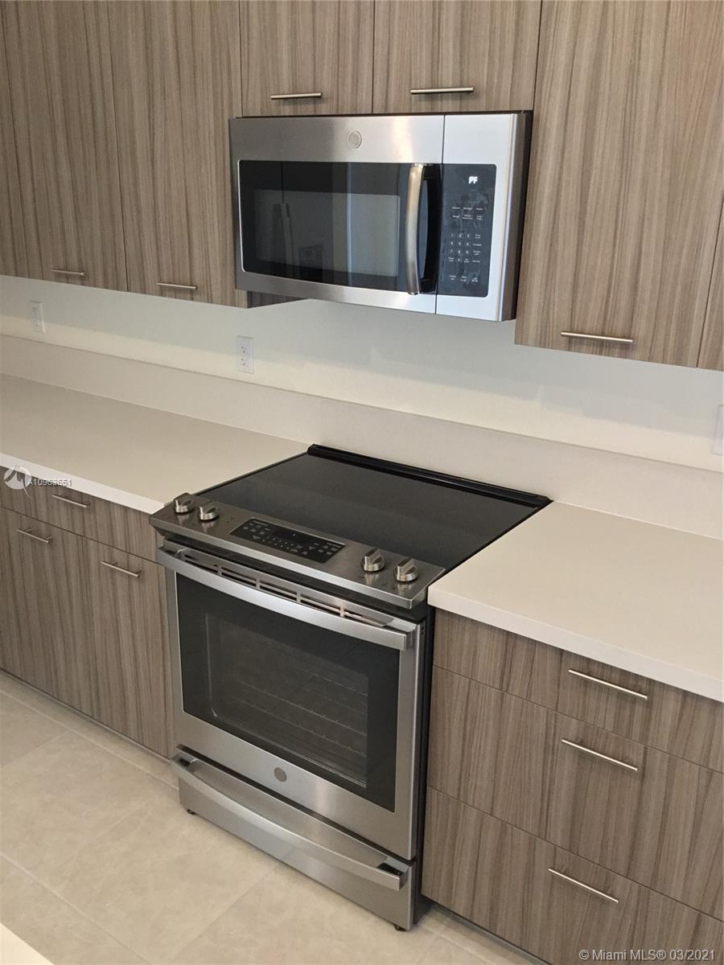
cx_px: 362
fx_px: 864
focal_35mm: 31
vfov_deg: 58.4
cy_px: 482
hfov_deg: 45.4
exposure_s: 1/30
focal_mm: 3.3
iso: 160
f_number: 2.4
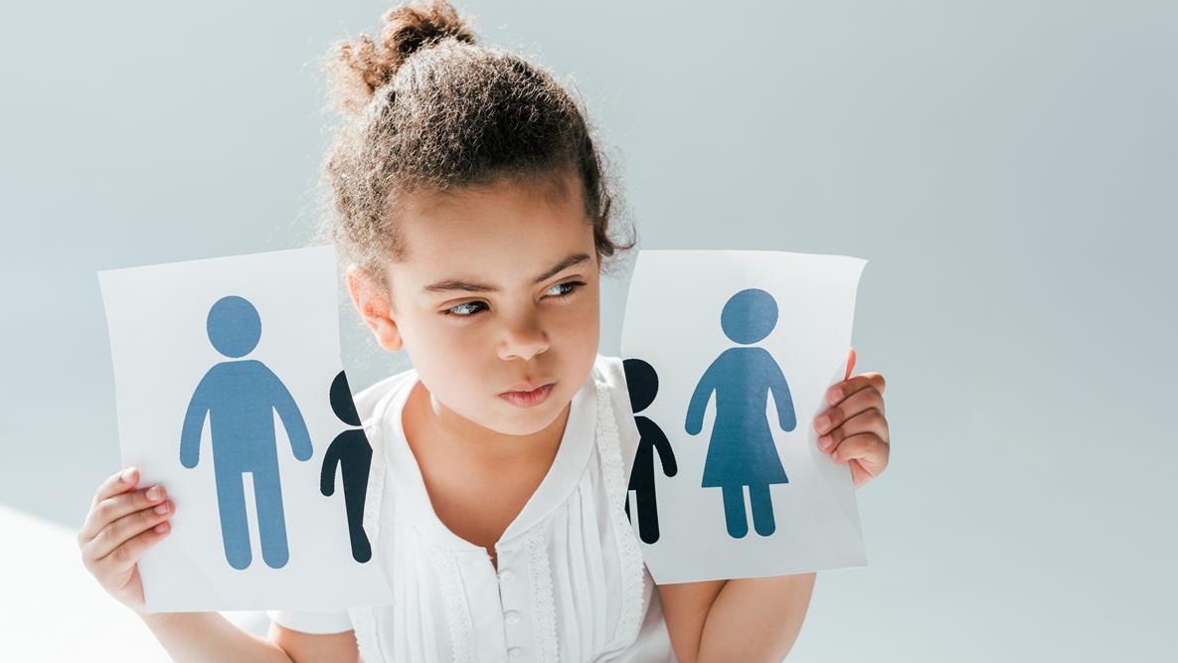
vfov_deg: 22.6
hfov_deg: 39.2
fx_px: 1656
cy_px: 392
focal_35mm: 53
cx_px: 587
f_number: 5
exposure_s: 1/160
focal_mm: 50
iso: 100
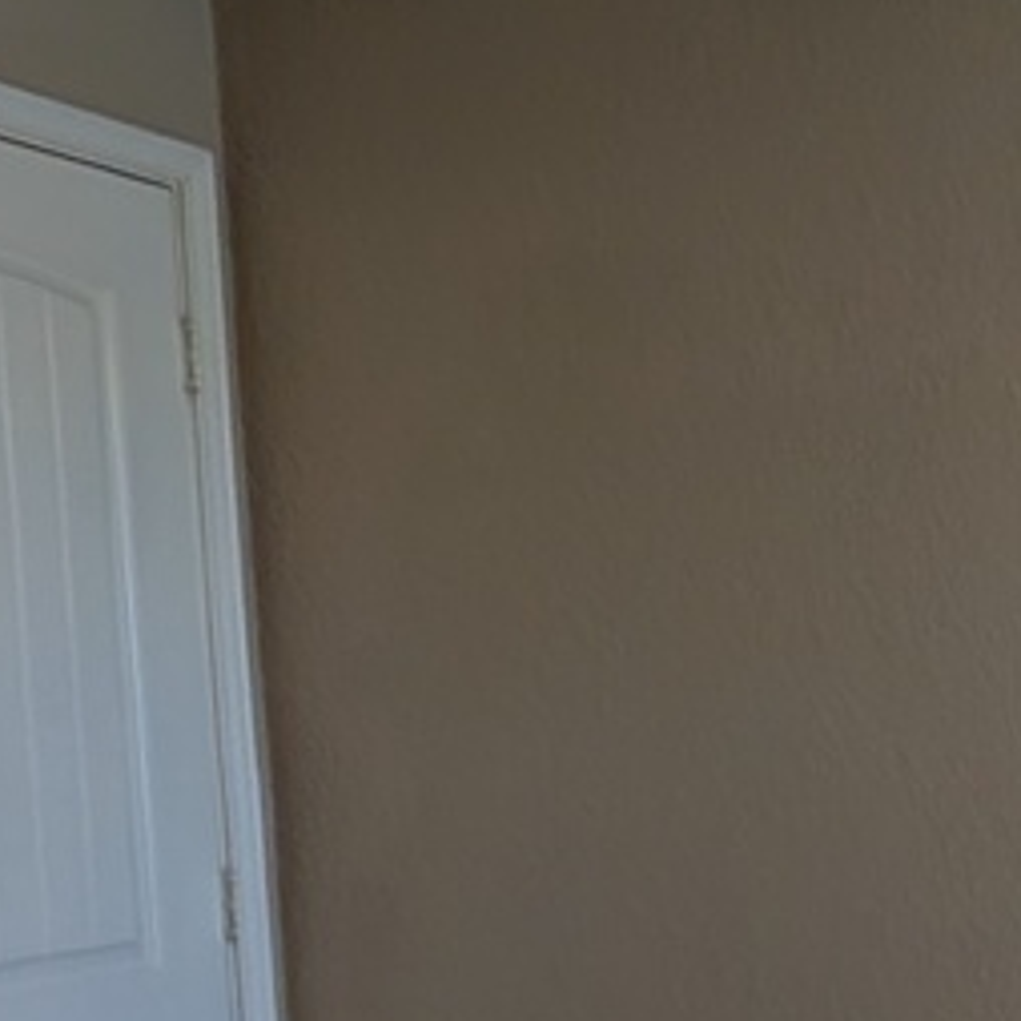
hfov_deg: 21.3
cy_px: 736
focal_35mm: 60
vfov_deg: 28.3
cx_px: 1732
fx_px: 2002
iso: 48
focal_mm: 2.02
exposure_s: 1/125
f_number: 1.7
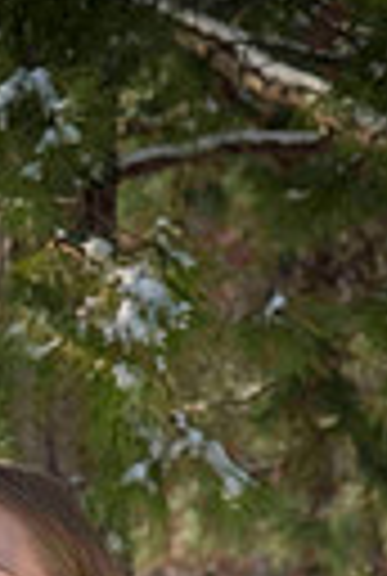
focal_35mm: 298
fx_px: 4779
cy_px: 842
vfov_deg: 6.8
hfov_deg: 4.6
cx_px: -162
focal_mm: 85
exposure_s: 1/1000
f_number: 10
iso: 800
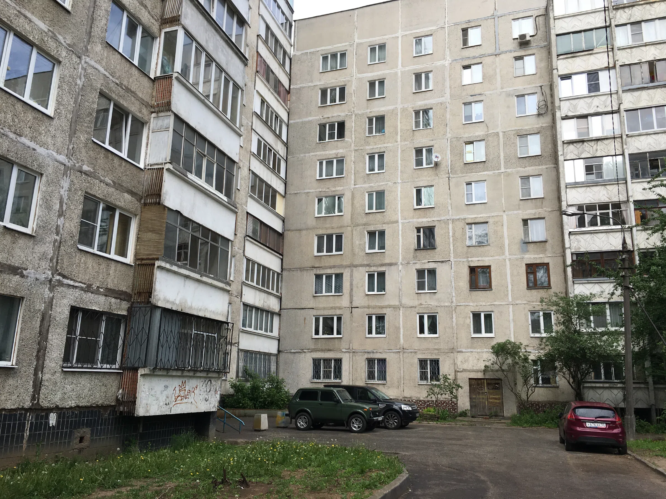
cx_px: 333
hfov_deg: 61.7
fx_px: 558
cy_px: 250
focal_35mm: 29
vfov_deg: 48.2
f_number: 2.2
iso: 25
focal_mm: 4.15
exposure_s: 1/657
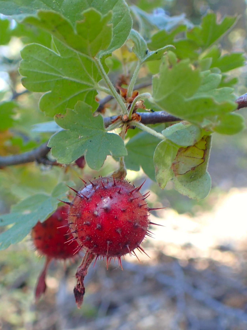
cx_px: 124
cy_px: 165
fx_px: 285
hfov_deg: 46.8
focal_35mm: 30
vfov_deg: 60.0
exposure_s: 1/125
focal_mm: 5.5
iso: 125
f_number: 2.3
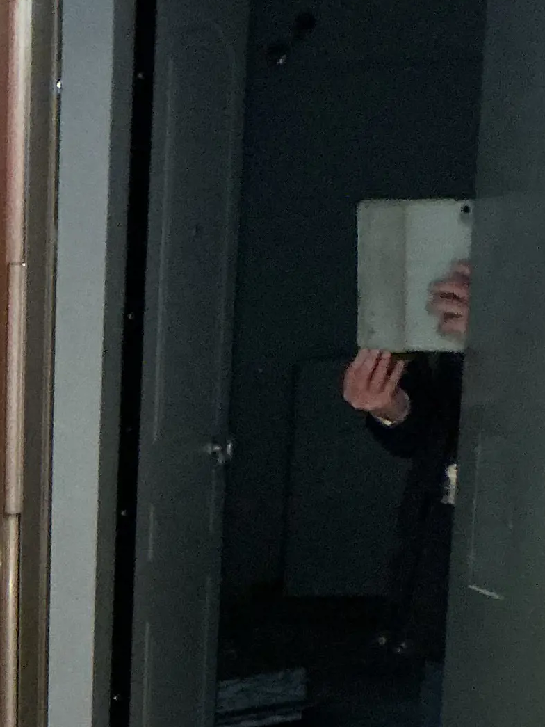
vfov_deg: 17.2
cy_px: 913
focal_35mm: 108
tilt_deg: -15.3
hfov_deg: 12.8
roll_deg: +2.3
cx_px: -351
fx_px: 2267
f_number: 1.8
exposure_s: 1/40
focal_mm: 3
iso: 320
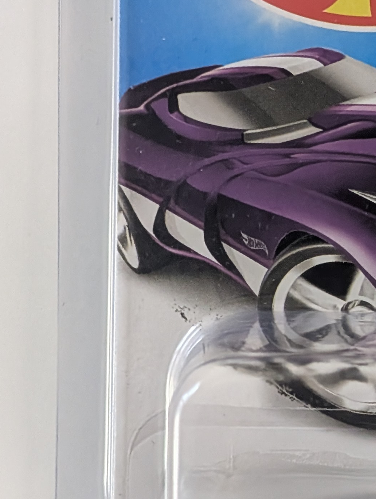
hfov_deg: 10.2
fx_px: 2080
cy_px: 295
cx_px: 458
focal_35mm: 144
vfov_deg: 13.7
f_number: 1.68
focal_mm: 6.9
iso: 769
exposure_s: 1/159
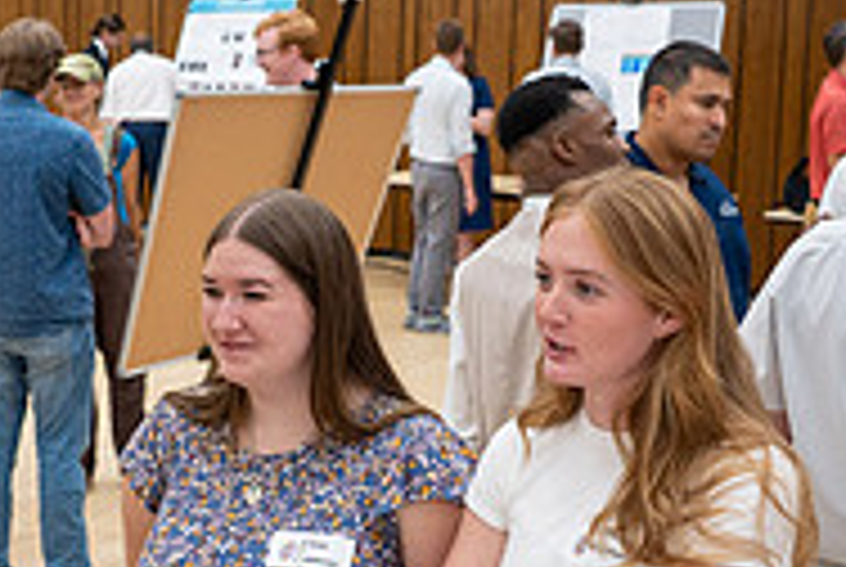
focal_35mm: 74
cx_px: 220
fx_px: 1742
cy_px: 344
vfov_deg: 18.5
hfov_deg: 27.0
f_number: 2.8
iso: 1000
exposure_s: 1/200
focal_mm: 24
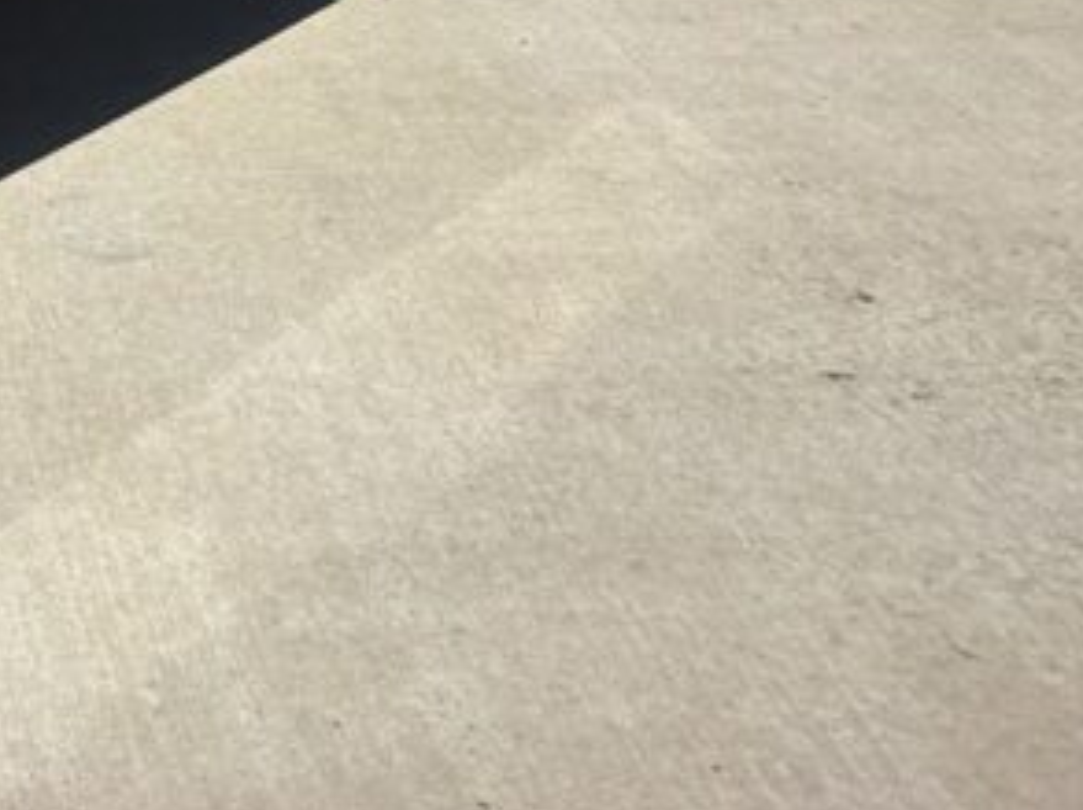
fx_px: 2625
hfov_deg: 21.2
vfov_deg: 13.7
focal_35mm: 84
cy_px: -1002
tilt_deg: +3.6
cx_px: -325
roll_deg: +0.1
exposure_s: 1/6211
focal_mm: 6.86
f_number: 1.78
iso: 80
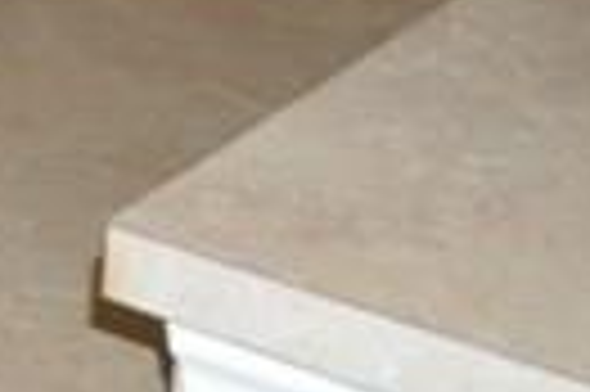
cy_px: -406
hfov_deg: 13.9
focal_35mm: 132
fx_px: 2161
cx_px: -464
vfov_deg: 9.6
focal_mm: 18
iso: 400
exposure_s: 1/80
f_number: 3.5
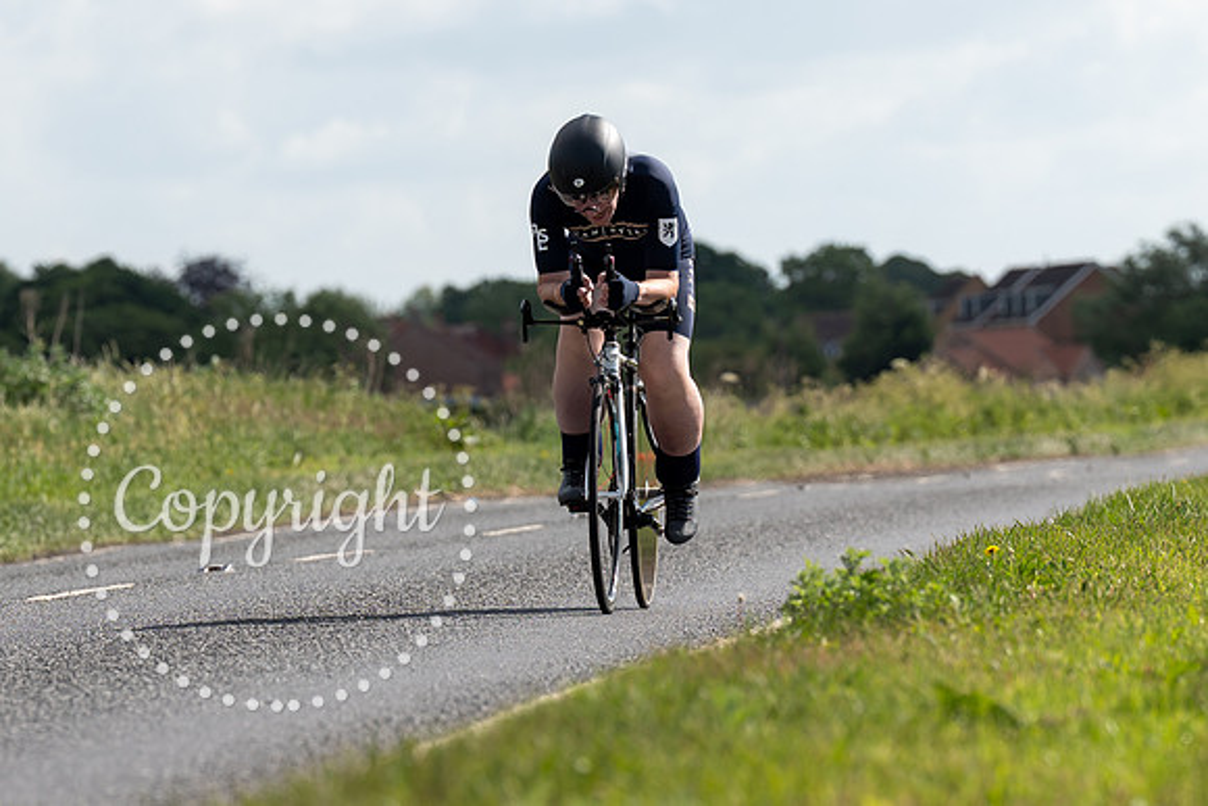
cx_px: 596
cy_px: 473
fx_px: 10921
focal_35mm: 325
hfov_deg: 6.3
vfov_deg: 4.2
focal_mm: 156
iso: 100
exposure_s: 1/1000
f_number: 4.5
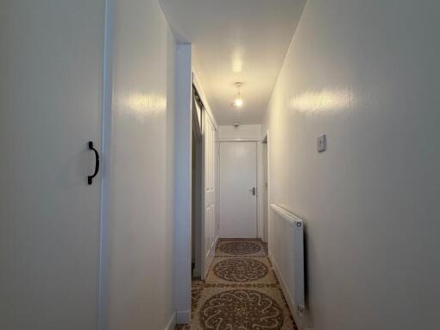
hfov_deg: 94.3
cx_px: 237
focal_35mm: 16
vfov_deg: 78.0
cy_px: 175
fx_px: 203
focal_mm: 2.22
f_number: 2.2
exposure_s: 1/50
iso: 200
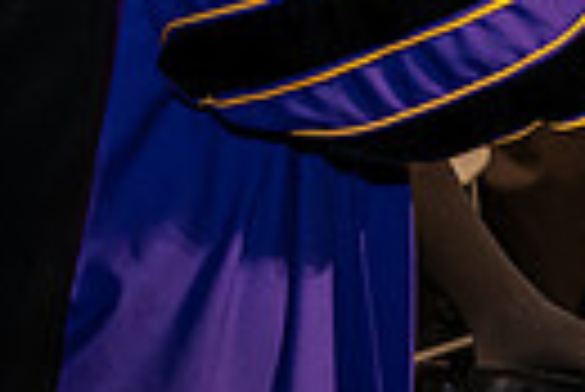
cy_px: -457
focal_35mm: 259
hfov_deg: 7.9
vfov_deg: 5.2
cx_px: 698
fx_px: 4213
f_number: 6.3
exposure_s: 1/200
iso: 1600
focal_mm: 58
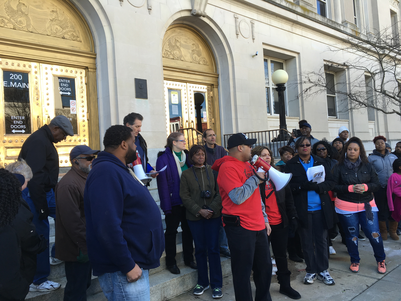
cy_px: 150
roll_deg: +3.3
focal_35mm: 29
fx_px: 336
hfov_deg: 61.7
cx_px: 200
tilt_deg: +2.3
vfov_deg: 48.2
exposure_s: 1/129
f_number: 2.2
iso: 25
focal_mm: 4.15
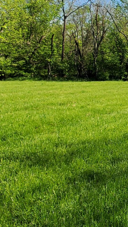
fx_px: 272
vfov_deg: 44.0
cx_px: 233
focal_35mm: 45
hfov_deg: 19.5
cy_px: 58
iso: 50
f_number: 2.2
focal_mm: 1.8
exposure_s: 1/841
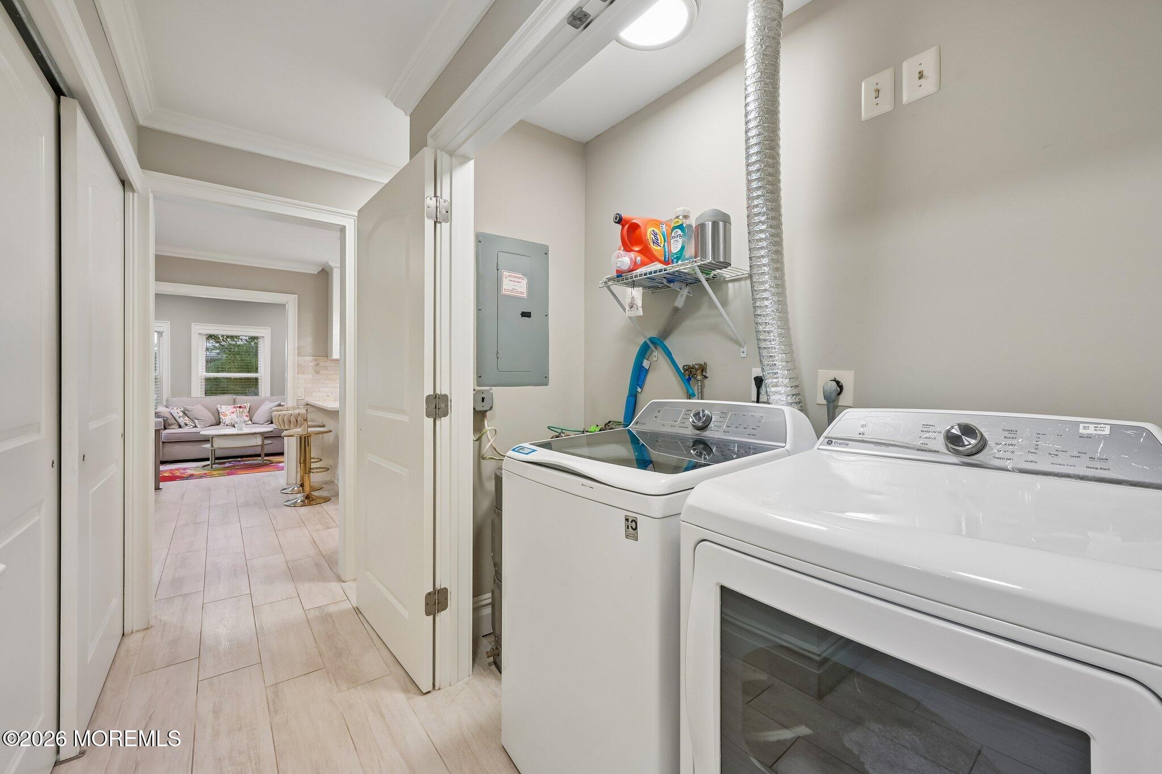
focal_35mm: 14
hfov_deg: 104.3
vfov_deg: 81.2
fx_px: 452
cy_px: 387
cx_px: 581
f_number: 11
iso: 400
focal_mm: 14
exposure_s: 1/10
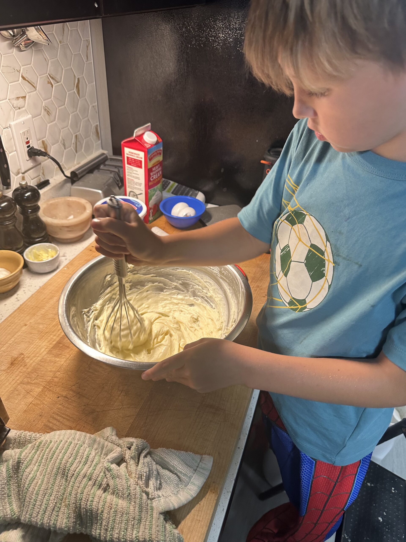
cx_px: 203
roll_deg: -5.0
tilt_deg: -38.2
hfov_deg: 56.8
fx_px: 375
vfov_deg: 71.6
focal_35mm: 24
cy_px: 271
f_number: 1.78
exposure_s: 1/60
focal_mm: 6.86
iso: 200
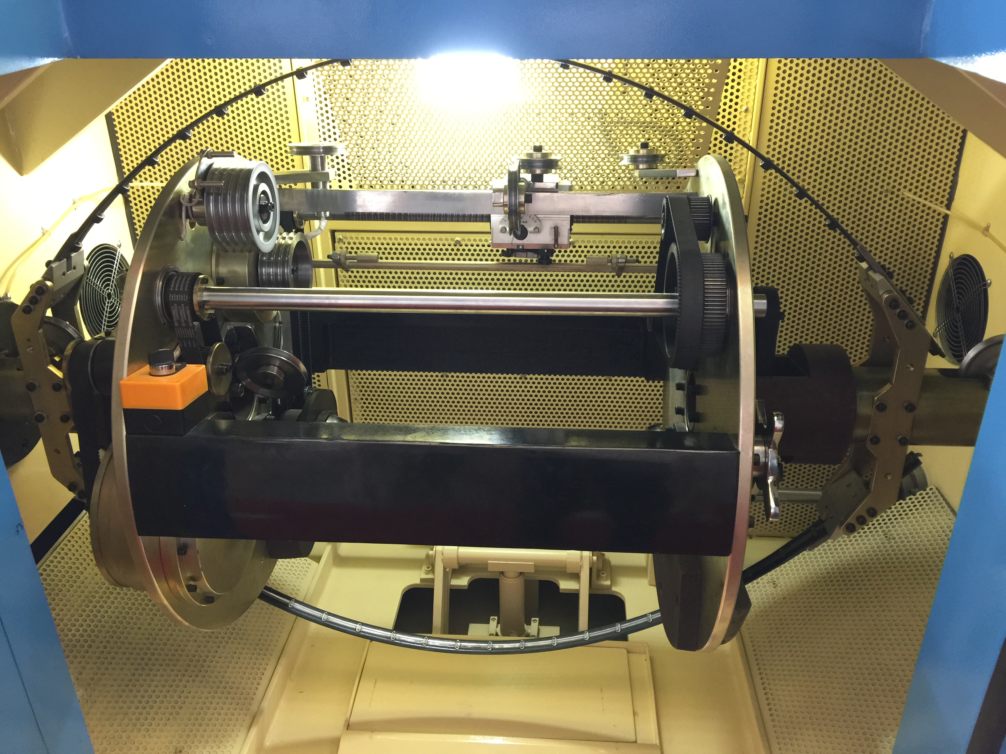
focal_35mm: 29
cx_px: 503
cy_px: 377
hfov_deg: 61.7
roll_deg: -1.2
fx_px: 843
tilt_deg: -26.2
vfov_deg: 48.2
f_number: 2.2
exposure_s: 1/15
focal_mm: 4.15
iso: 100
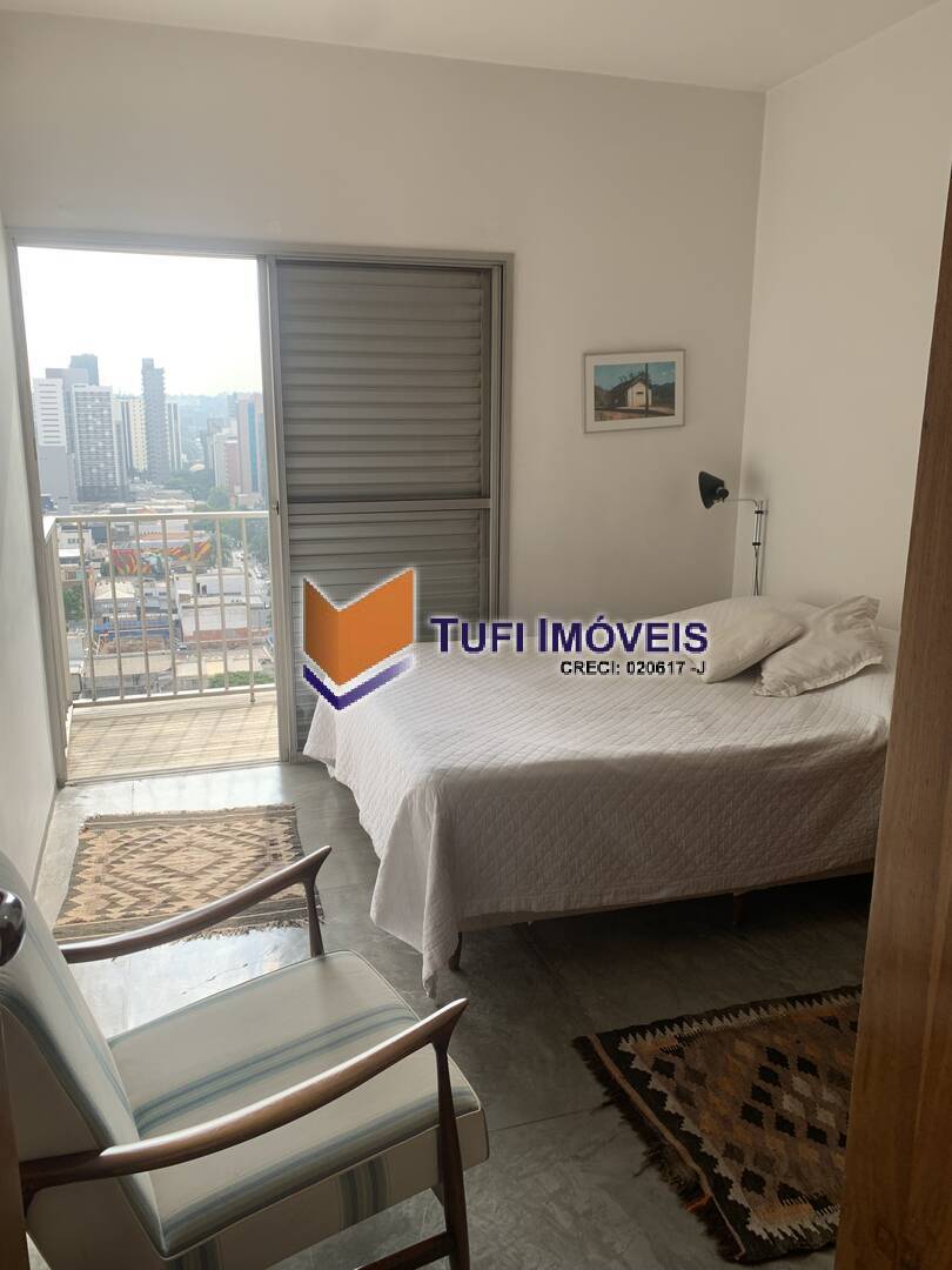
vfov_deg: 67.3
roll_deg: -1.3
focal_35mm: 26
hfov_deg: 53.1
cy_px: 635
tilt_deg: -11.6
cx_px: 476
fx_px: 953
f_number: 1.8
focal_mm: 4.25
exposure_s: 1/330
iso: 25
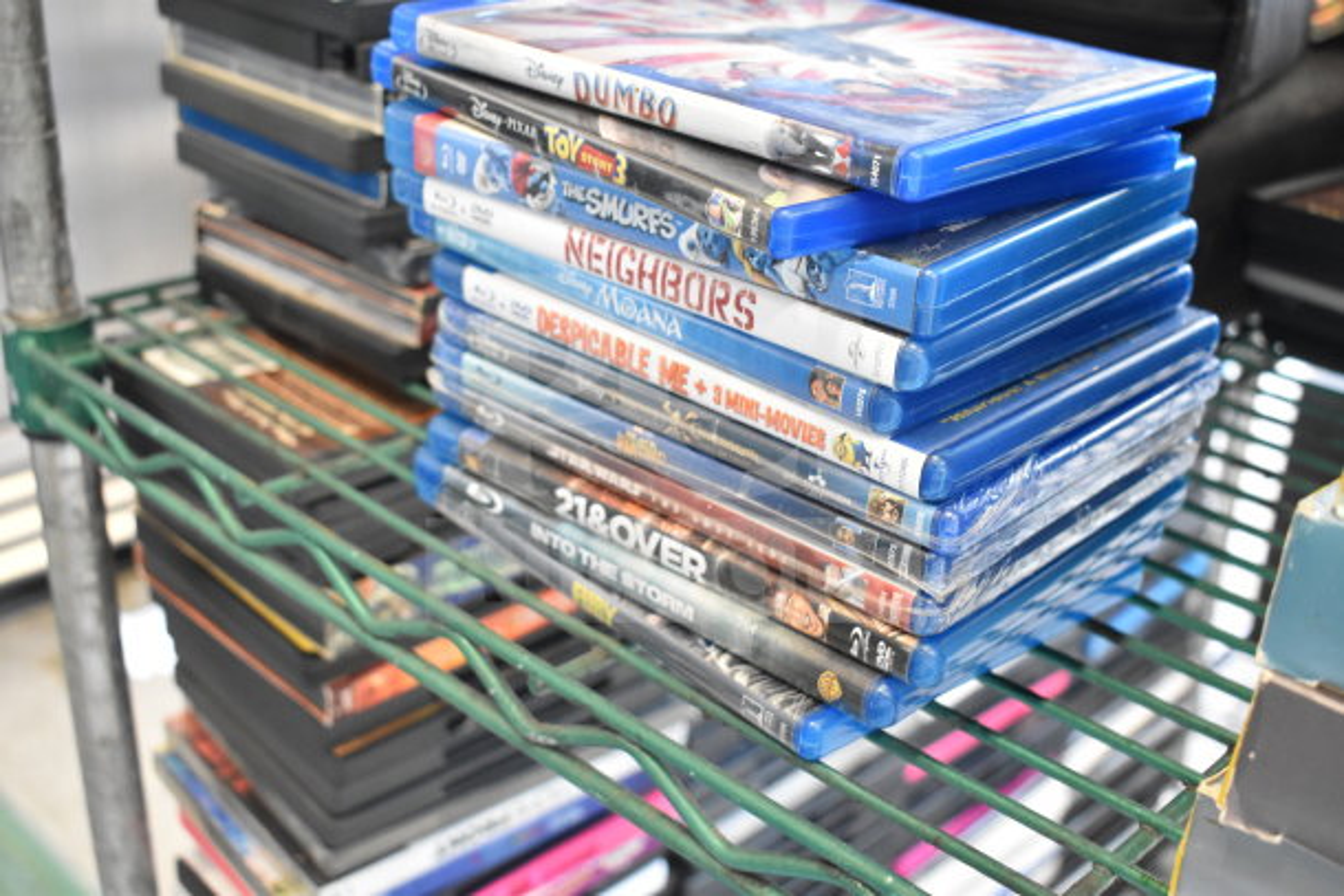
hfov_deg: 46.4
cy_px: 448
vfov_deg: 31.9
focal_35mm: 42
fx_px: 1568
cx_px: 672
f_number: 4.2
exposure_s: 1/50
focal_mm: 28
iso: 2800
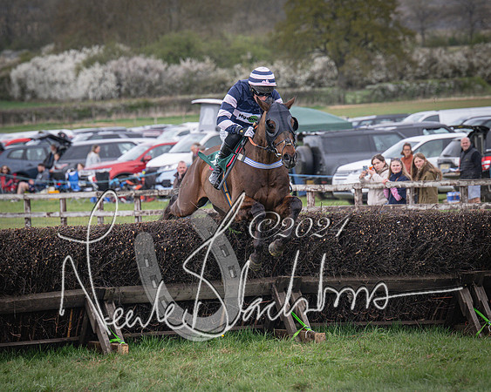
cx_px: 213
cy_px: 233
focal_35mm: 303
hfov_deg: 6.4
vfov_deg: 5.1
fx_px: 4398
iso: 800
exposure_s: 1/1600
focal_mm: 175
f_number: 5
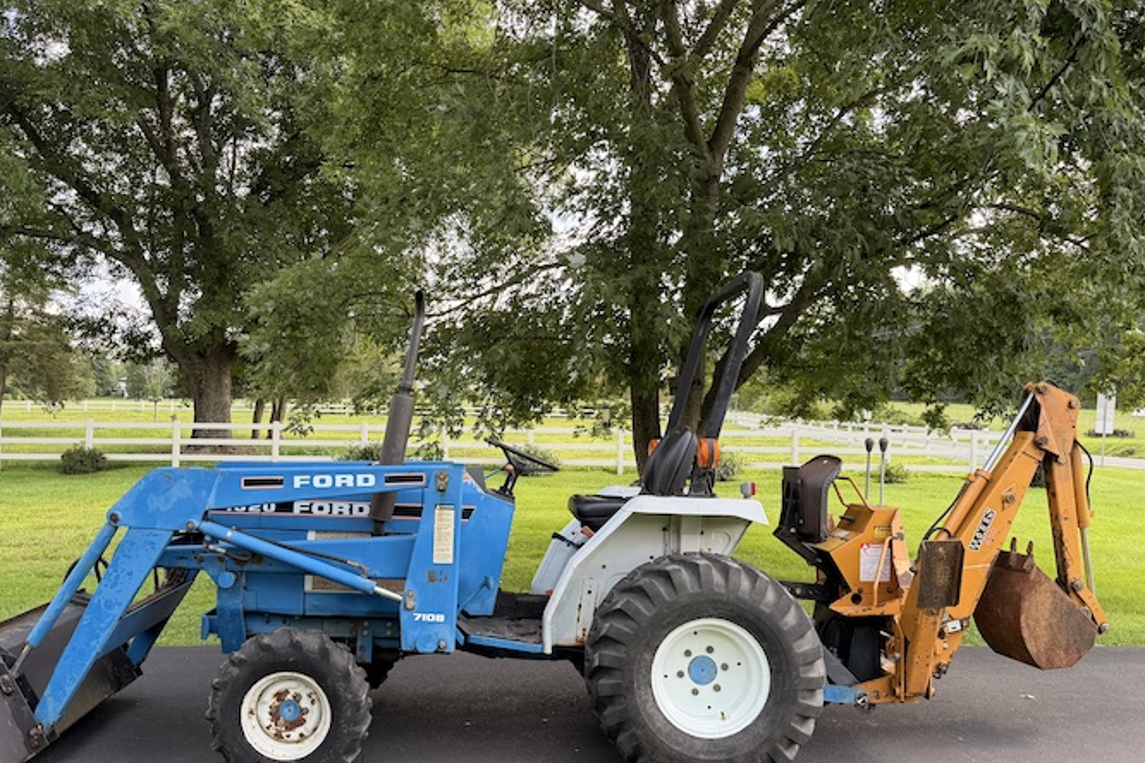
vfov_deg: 43.5
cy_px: 428
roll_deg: +0.1
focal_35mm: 30
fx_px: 954
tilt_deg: +3.2
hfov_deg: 61.7
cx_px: 499
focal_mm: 6.76
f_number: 1.78
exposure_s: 1/494
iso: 80
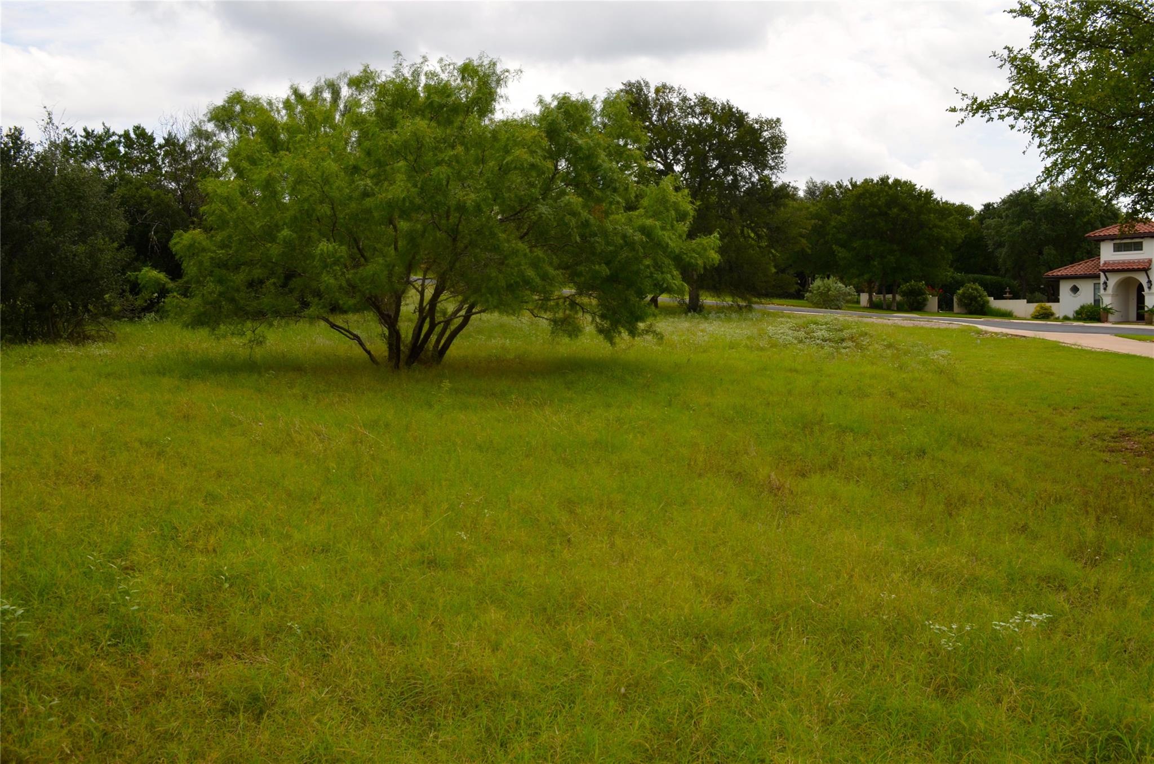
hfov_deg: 62.0
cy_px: 382
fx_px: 960
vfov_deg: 43.4
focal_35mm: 30
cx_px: 577
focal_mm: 20
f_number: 9
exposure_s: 1/200
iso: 100
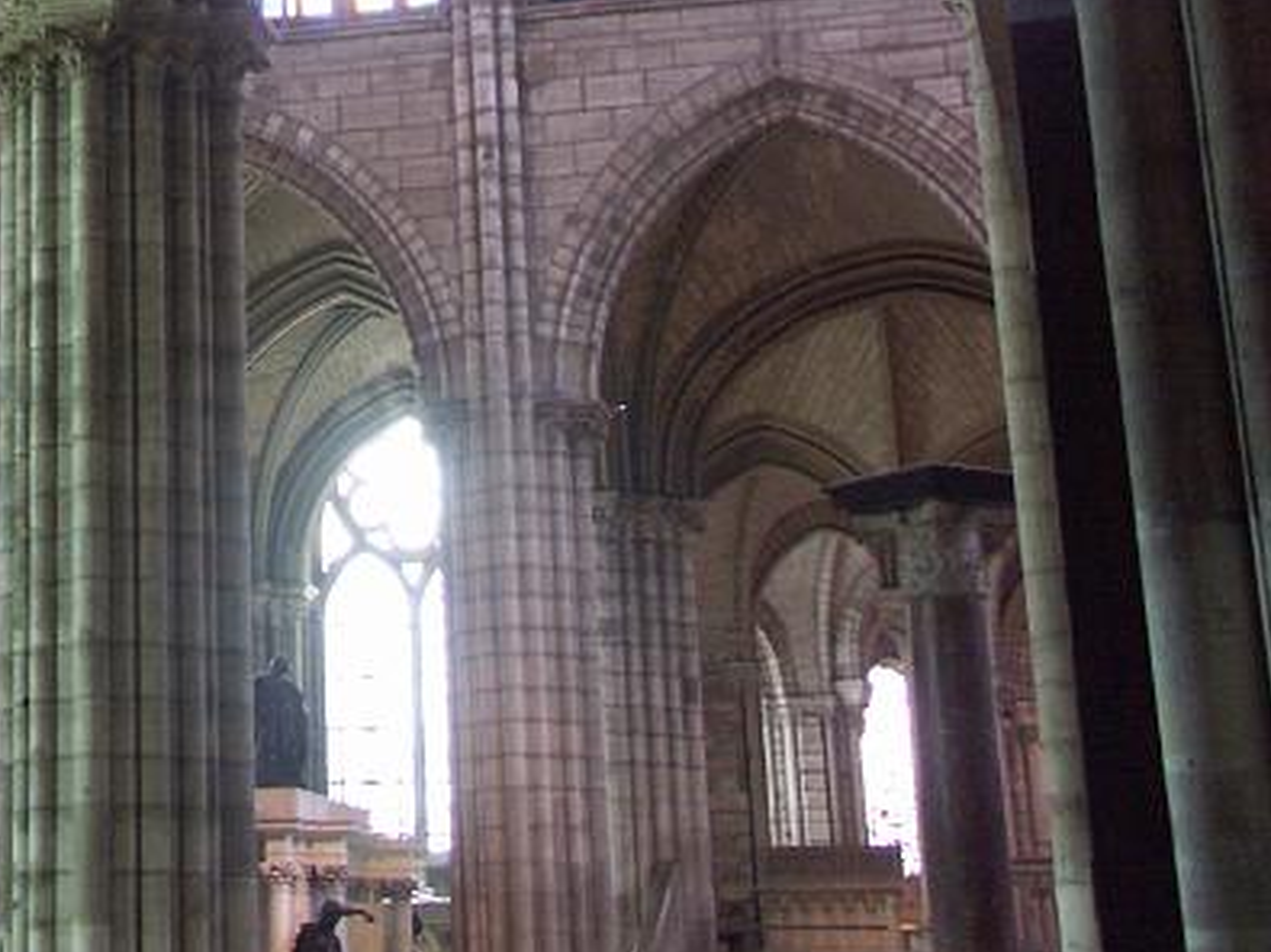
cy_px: -167
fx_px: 3047
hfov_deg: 22.5
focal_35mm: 83
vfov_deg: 17.0
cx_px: -64
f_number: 2.8
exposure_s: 1/8
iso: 200
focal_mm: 8.17
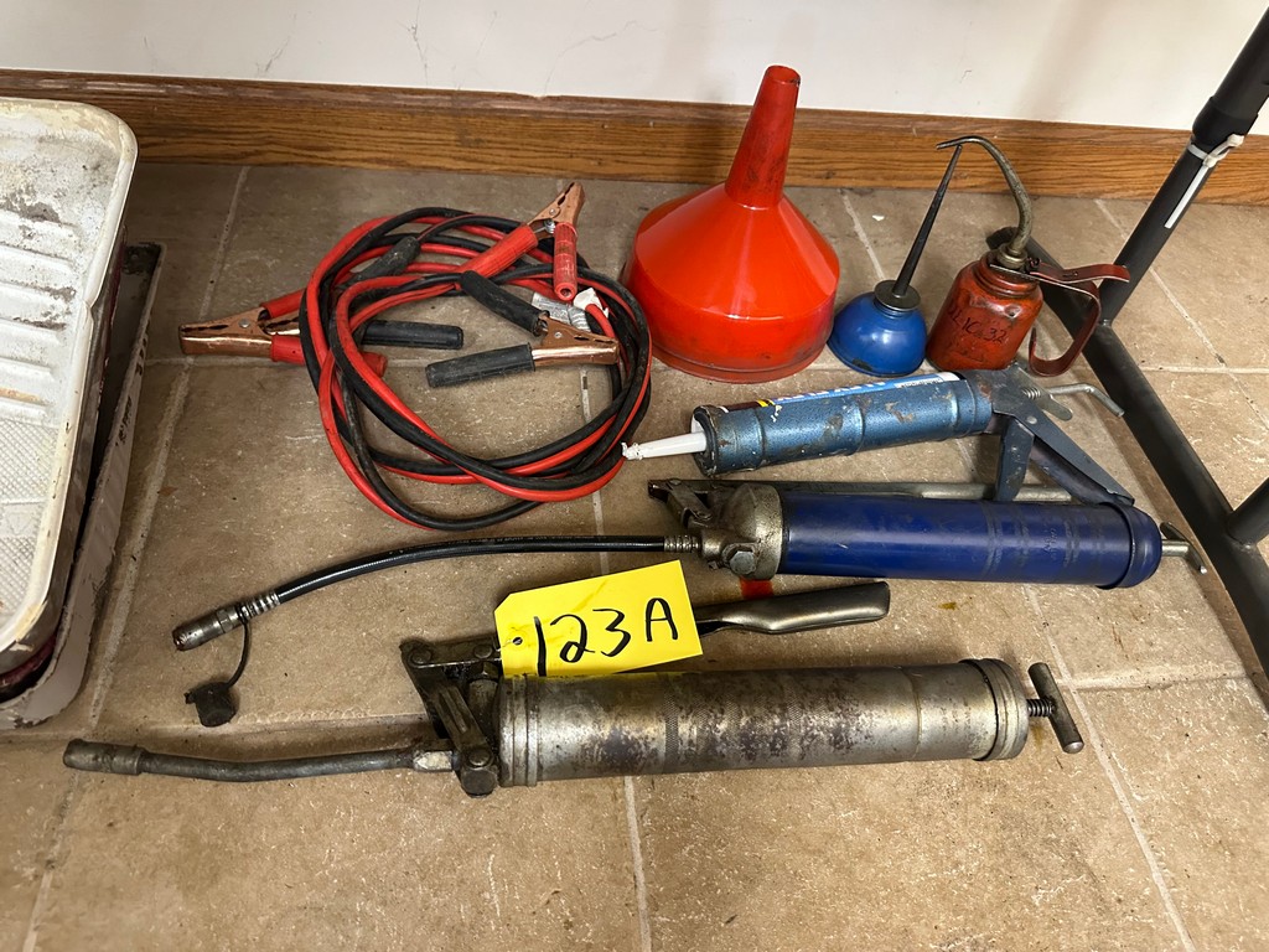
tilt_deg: -47.6
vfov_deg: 56.8
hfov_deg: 71.6
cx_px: 634
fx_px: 880
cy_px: 476
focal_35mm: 24
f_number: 1.78
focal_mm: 6.86
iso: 640
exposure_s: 1/53
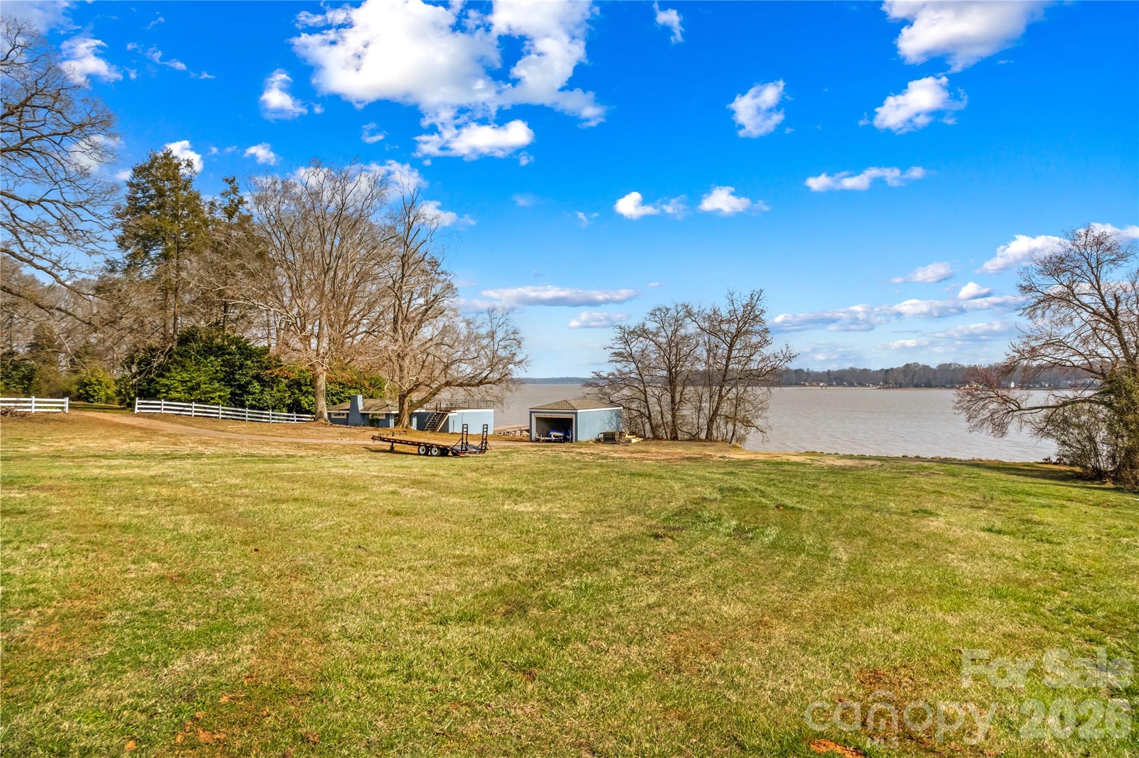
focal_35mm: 22
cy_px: 379
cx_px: 570
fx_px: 696
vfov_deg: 57.2
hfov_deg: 78.6
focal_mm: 8.38
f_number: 2.8
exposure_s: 1/1500
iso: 100
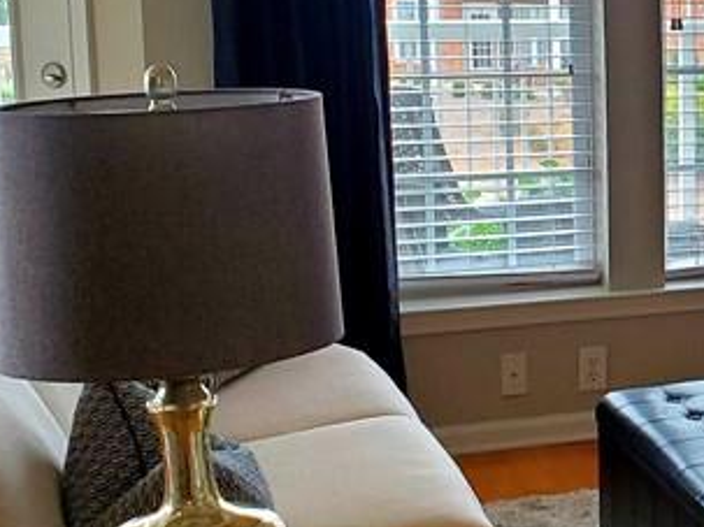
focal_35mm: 88
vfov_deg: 16.8
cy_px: 246
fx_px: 1789
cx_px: 908
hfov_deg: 20.4
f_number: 2.4
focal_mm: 4.3
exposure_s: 1/120
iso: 250
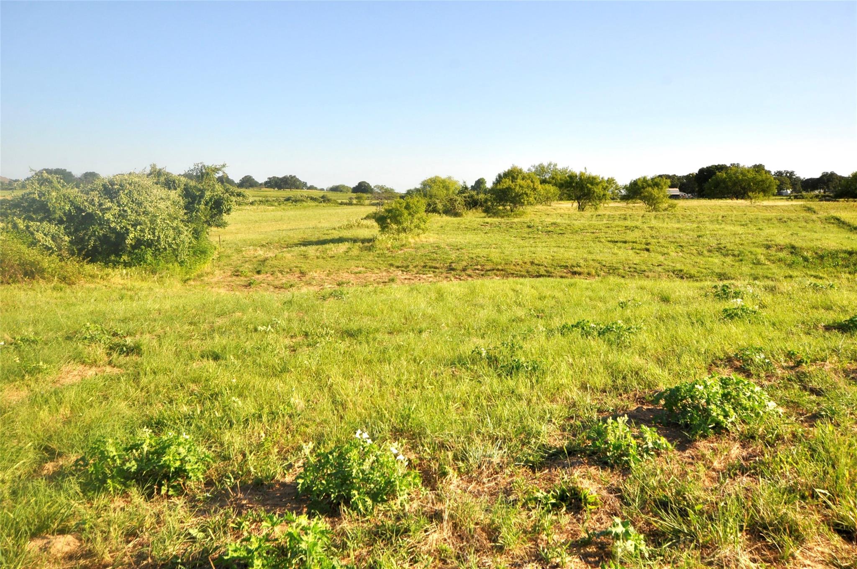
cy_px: 284
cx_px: 428
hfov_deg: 62.0
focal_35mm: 30
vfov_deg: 43.5
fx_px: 713
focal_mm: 20
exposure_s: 1/320
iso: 200
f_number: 9
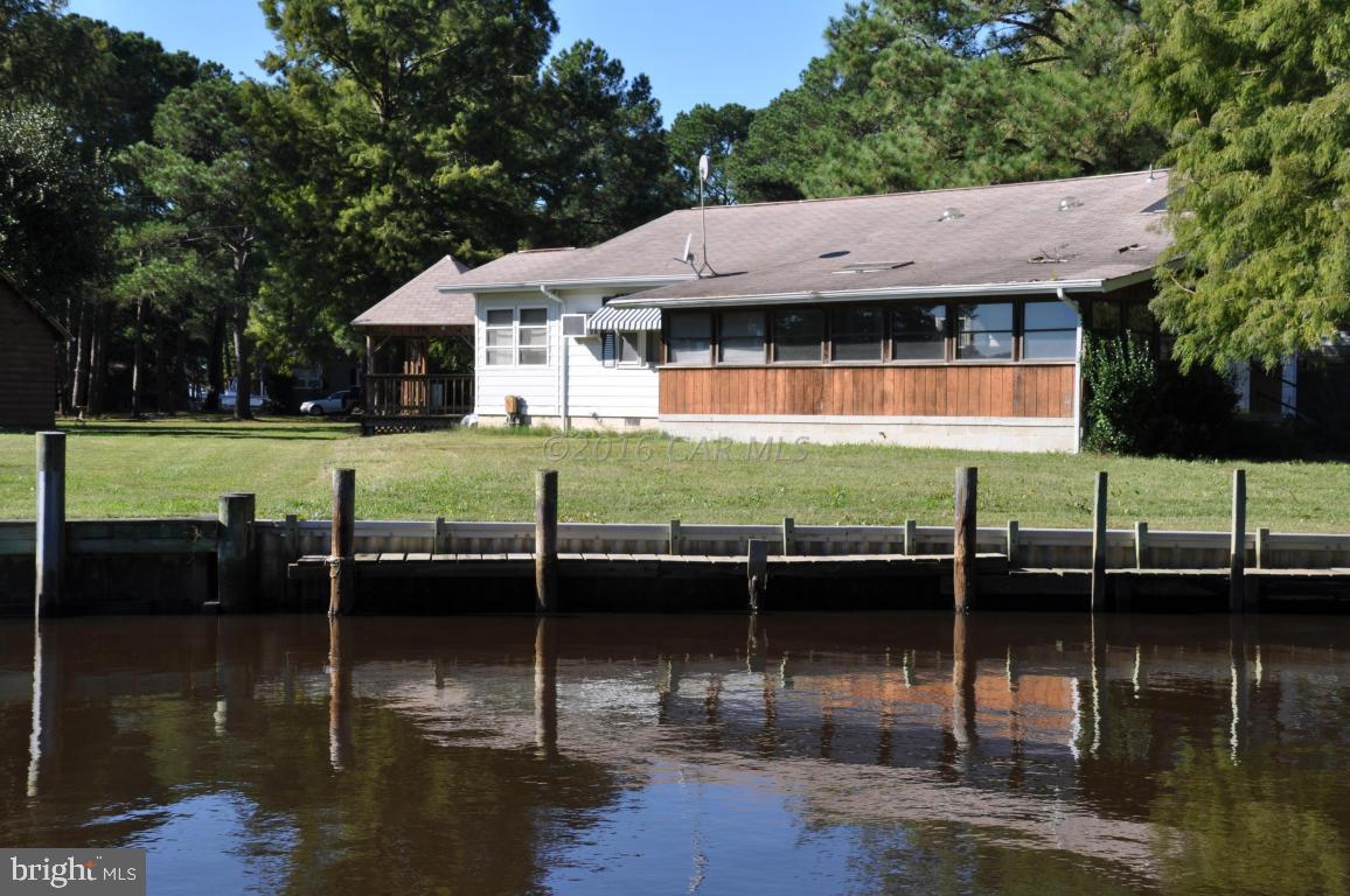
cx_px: 675
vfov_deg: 23.7
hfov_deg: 35.1
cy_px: 448
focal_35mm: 57
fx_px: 2135
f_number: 13
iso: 200
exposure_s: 1/160
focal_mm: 38
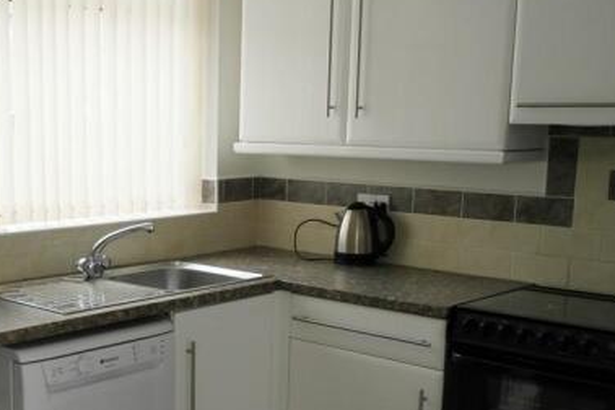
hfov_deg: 37.3
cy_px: 282
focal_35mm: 52
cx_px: 157
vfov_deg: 25.8
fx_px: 888
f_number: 3.5
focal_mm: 20
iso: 200
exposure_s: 1/80
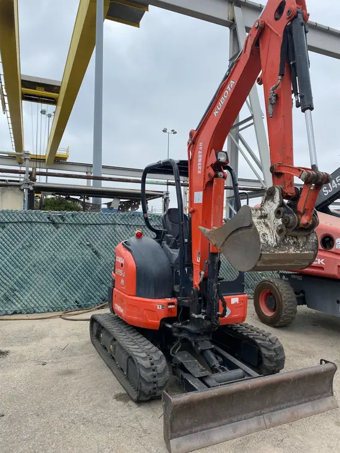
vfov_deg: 67.3
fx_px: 340
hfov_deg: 53.1
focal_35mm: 26
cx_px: 170
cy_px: 226
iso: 32
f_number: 1.8
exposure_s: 1/1484
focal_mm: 4.25
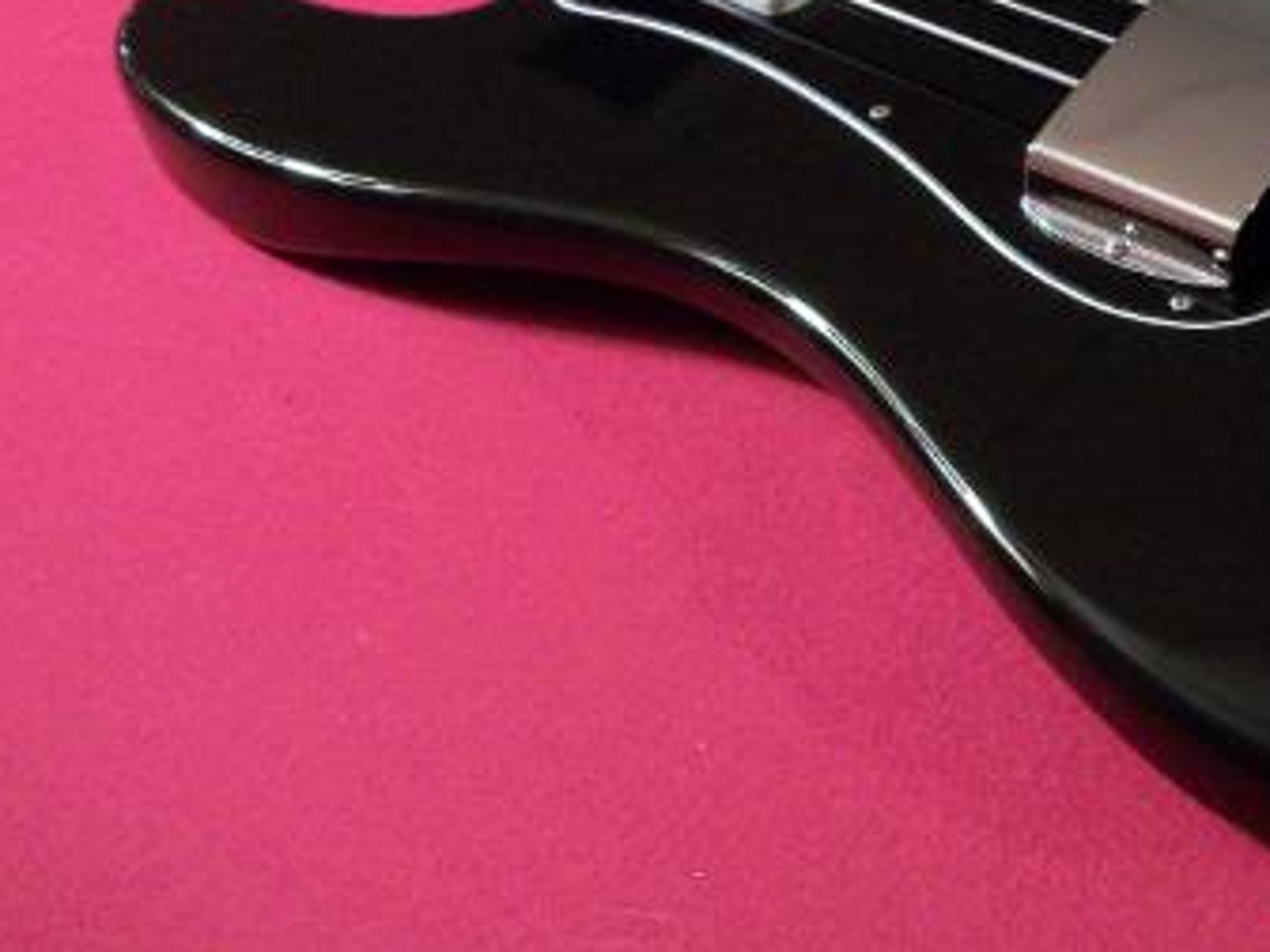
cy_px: 261
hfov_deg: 30.3
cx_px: 1138
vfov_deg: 23.8
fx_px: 2238
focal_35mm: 61
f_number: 2.9
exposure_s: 1/8
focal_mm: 5.7
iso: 250
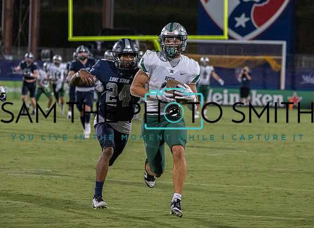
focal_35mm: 206
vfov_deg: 7.0
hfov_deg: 9.7
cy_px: 110
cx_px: 170
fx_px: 1846
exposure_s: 1/1000
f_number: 5.6
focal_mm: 171
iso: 10000
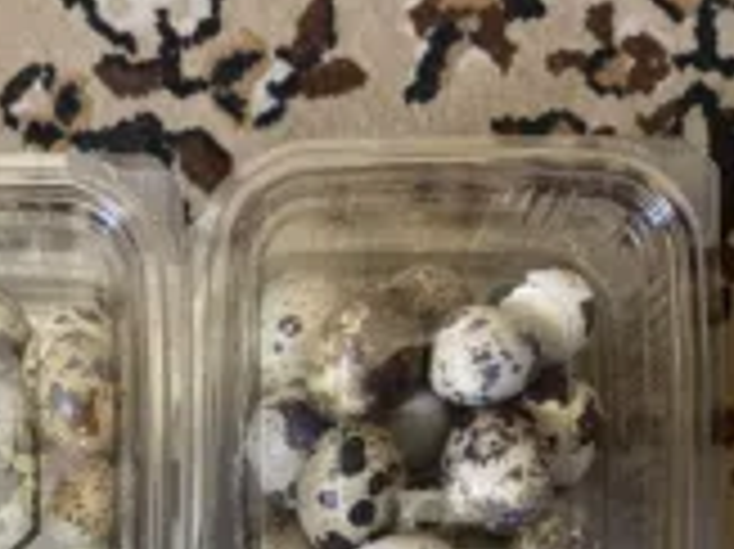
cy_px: 716
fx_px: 1356
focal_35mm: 64
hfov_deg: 29.8
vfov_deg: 20.8
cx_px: 189
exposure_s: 1/30
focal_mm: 4.25
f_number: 1.8
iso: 640
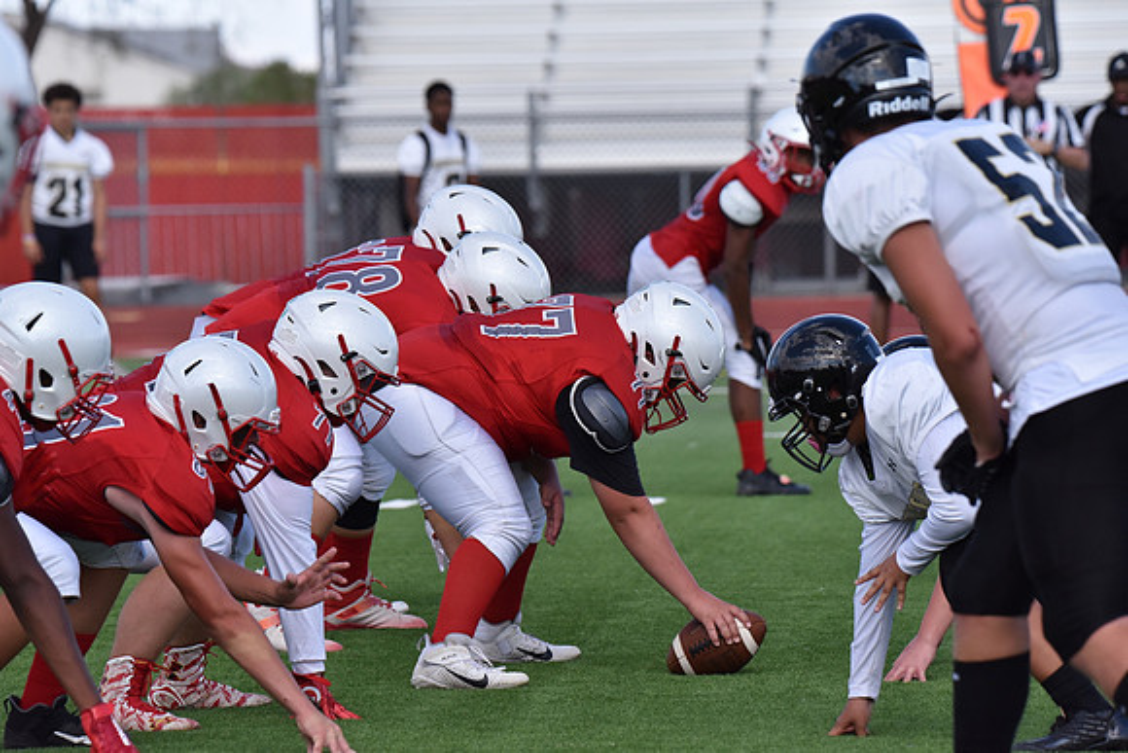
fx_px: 10029
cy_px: 376
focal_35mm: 320
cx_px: 564
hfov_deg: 6.4
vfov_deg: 4.3
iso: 1600
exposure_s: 1/3200
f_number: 8
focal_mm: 320
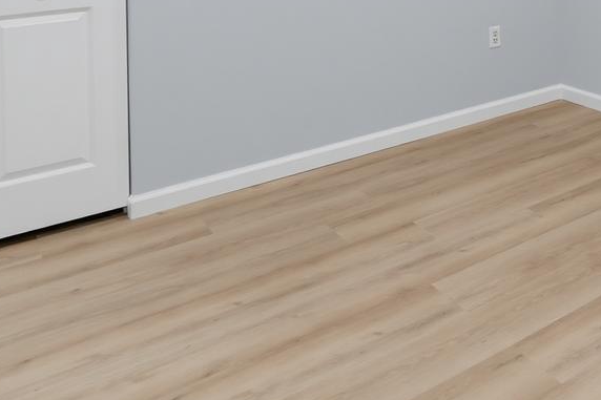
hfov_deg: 38.0
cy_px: -116
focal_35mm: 43
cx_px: 657
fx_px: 718
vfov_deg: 26.5
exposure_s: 1/30
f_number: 8
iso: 500
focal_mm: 12
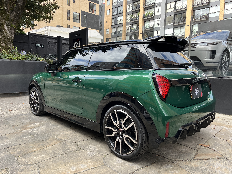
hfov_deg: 67.3
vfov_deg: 53.1
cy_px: 87
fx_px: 174
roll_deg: -1.2
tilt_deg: -5.8
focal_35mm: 26
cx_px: 116
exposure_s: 1/388
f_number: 1.6
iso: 50
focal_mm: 5.1
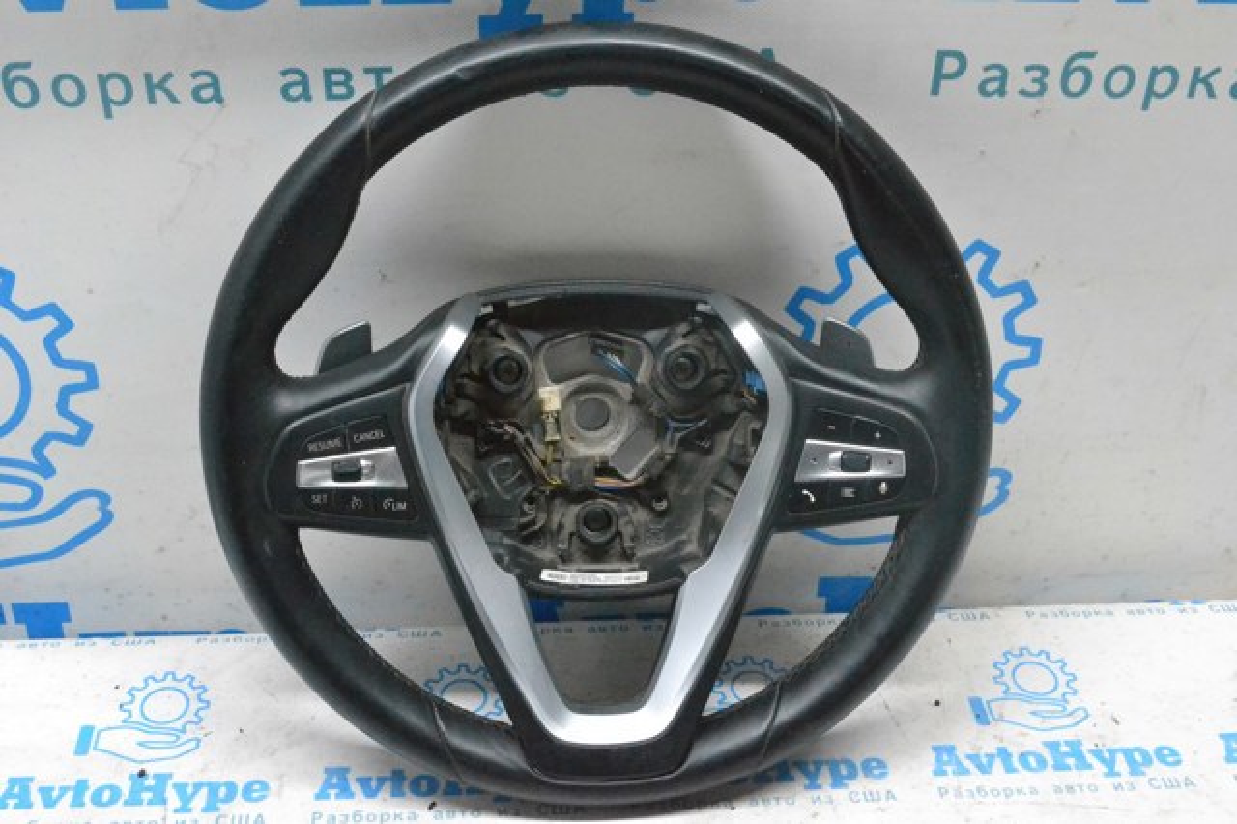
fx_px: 1545
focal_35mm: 45
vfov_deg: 29.8
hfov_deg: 43.6
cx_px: 618
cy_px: 412
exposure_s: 1/125
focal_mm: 30
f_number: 10
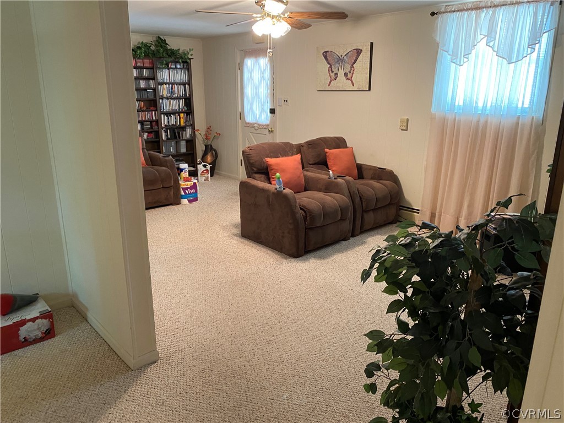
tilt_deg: -14.3
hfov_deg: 67.3
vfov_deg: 53.1
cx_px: 282
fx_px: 424
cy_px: 212
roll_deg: -0.2
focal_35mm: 26
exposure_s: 1/40
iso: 320
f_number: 1.8
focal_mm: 4.25
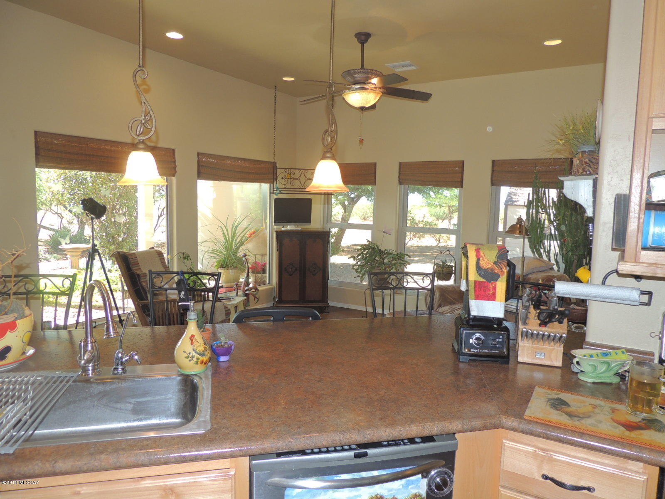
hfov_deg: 71.6
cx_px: 332
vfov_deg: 56.8
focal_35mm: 24
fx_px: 461
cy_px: 250
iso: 100
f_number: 3
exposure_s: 1/50
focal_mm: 4.3
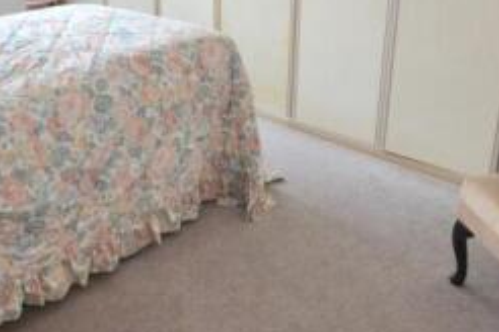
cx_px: 157
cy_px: 42
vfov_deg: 32.0
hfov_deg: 47.5
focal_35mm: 40
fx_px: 554
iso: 900
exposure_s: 1/60
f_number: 4
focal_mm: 10
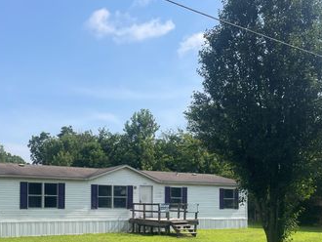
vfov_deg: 33.4
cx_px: 124
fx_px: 391
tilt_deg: +2.2
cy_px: 194
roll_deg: +0.3
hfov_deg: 44.5
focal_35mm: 42
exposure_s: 1/3401
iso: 32
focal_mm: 4.2
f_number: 1.6
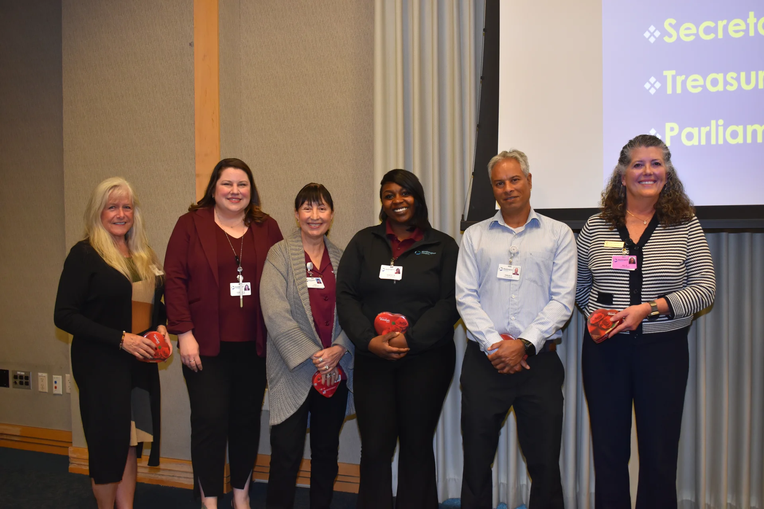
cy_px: 254
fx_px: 796
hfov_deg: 51.3
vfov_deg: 35.5
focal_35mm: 38
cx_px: 382
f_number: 4.5
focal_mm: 25
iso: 800
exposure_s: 1/80
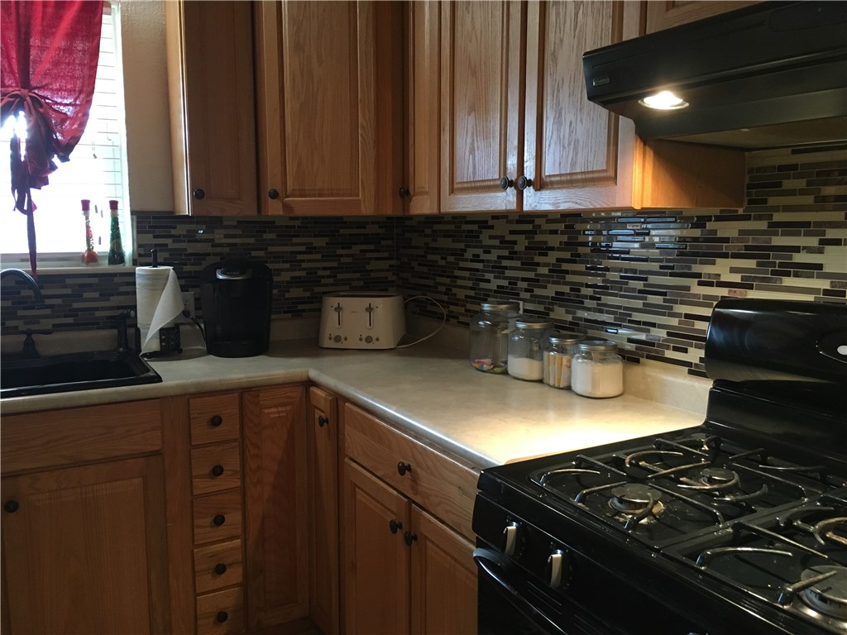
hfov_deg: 61.7
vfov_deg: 48.2
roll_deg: -0.7
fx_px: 710
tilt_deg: -7.0
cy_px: 318
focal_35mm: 29
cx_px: 424
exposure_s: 1/30
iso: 160
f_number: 2.2
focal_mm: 4.15
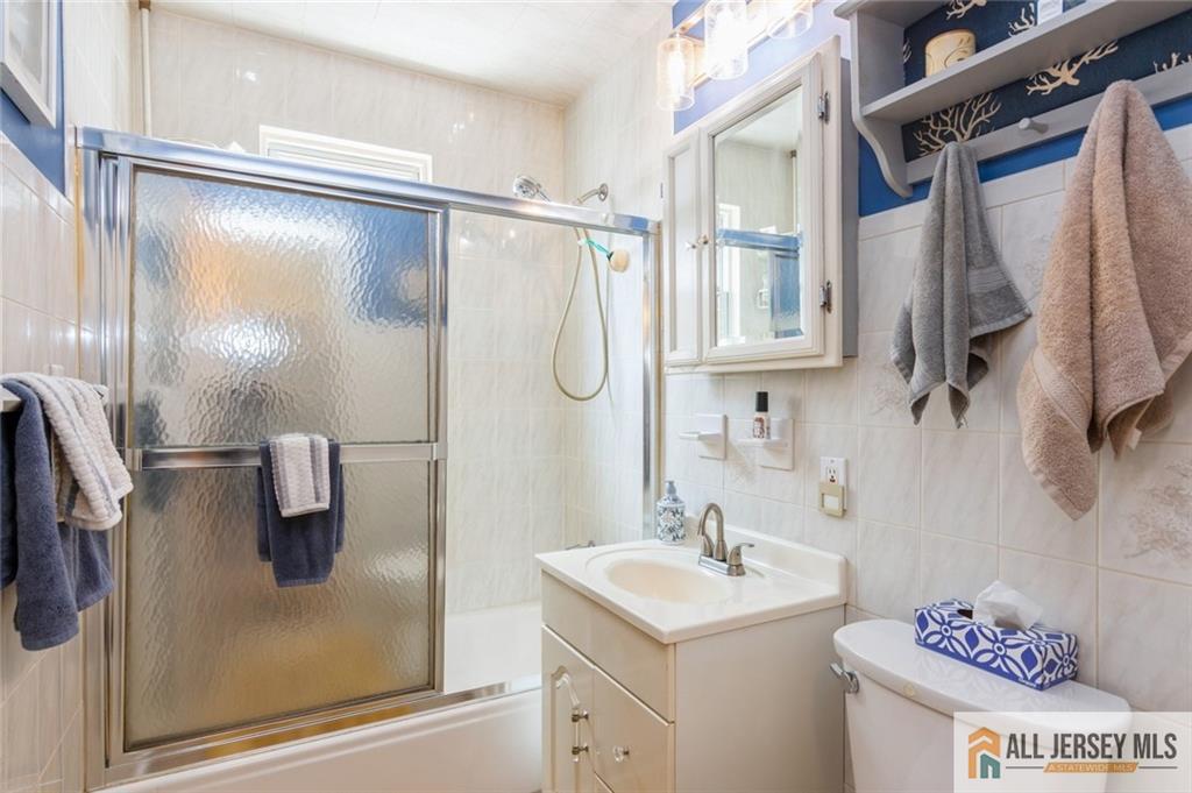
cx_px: 596
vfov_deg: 67.3
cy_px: 396
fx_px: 596
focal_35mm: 18
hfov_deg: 90.0
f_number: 8
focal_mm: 12
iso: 100
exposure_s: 1/4
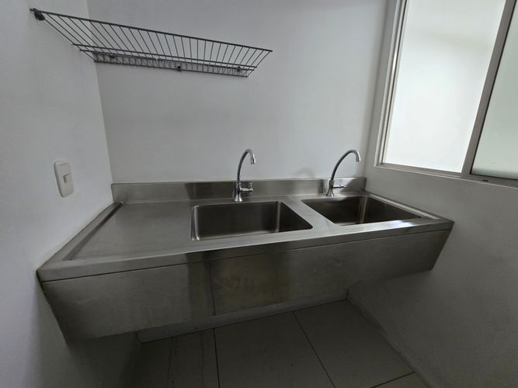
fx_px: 194
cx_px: 259
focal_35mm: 13
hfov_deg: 106.2
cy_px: 194
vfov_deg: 89.9
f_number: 2.2
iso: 200
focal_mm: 2.2
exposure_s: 1/60
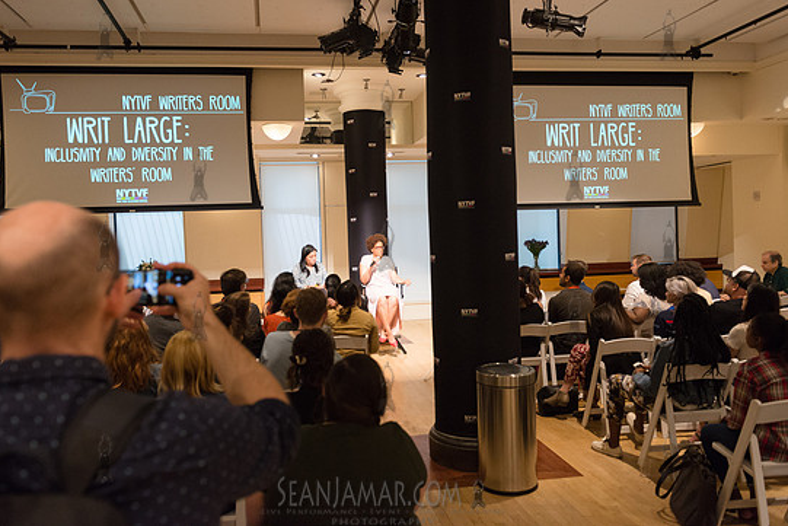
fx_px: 657
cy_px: 246
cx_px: 386
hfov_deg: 61.9
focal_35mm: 30
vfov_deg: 43.6
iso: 2500
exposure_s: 1/160
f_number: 4
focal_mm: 28
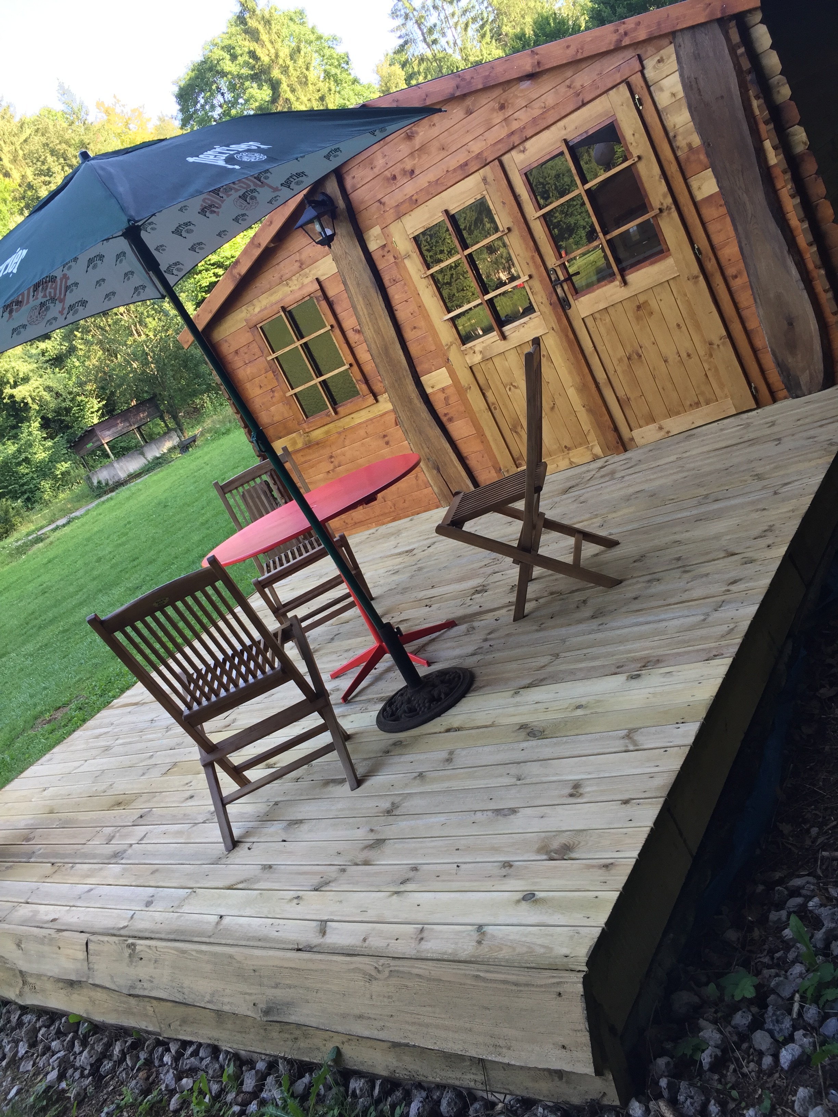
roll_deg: +27.4
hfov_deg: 48.2
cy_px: 558
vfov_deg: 61.7
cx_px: 419
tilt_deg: -11.1
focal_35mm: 29
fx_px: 936
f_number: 2.2
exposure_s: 1/100
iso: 40
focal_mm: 4.15
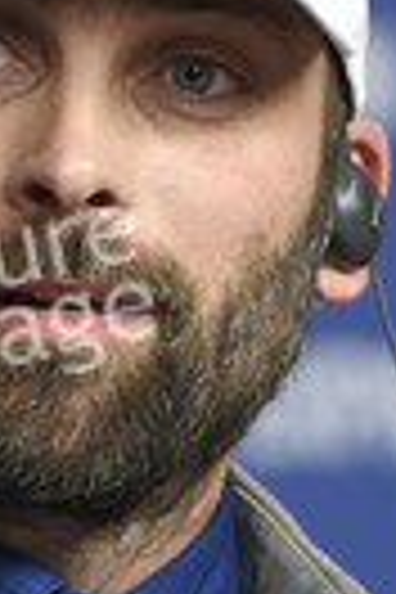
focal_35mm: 906
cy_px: 540
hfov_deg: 1.5
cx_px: 54
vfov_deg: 2.3
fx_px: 14948
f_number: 3.2
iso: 640
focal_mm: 200
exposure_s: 1/320
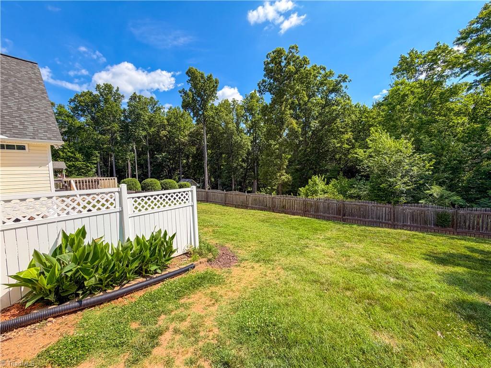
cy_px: 184
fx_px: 199
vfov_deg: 85.7
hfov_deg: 102.1
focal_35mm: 14
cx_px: 246
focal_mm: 2.22
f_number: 2.2
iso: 25
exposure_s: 1/750
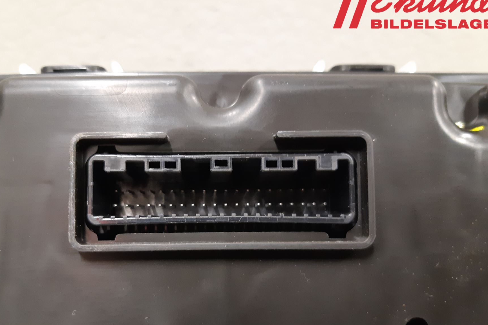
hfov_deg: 58.6
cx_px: 217
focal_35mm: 32
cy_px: 197
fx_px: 434
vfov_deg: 40.9
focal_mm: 3.93
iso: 320
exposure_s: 1/25
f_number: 1.7
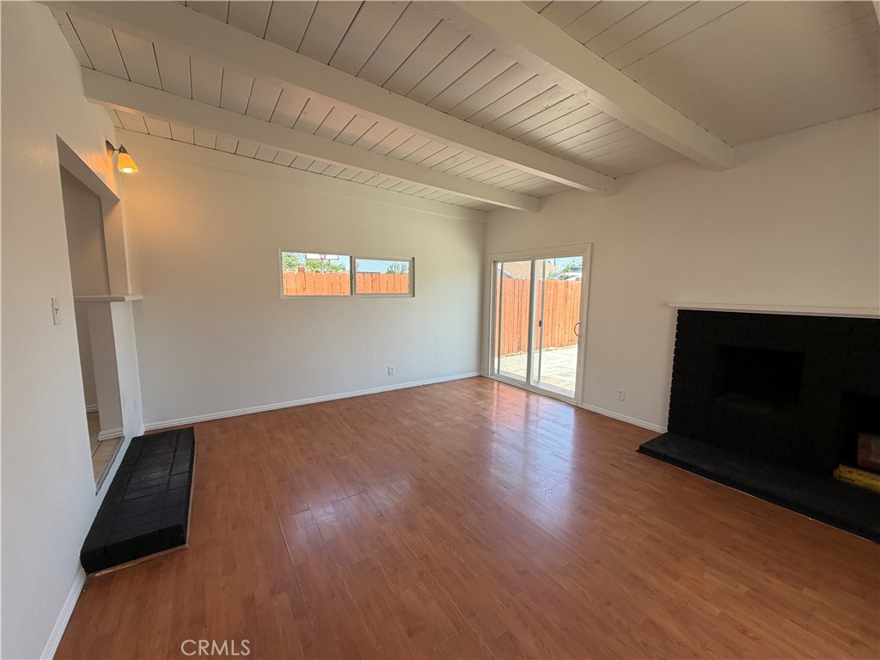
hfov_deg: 102.1
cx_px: 440
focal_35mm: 14
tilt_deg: -4.2
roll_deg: +0.5
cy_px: 330
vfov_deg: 85.7
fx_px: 356
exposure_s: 1/121
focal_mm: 2.22
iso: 64
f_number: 2.2
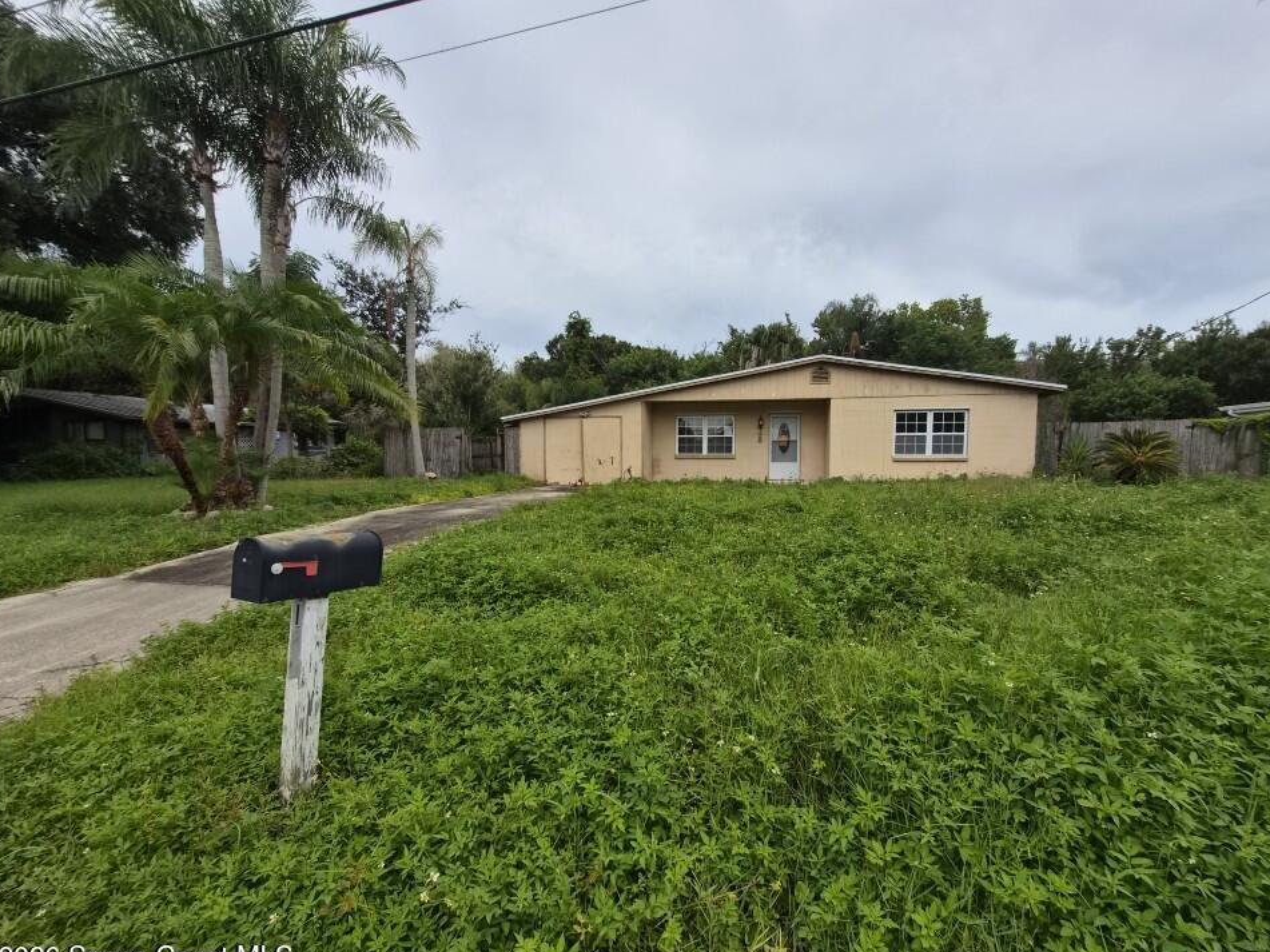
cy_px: 490
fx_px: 514
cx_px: 653
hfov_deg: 102.0
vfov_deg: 85.6
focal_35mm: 14
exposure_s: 1/1004
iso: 25
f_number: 2.2
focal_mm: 1.7
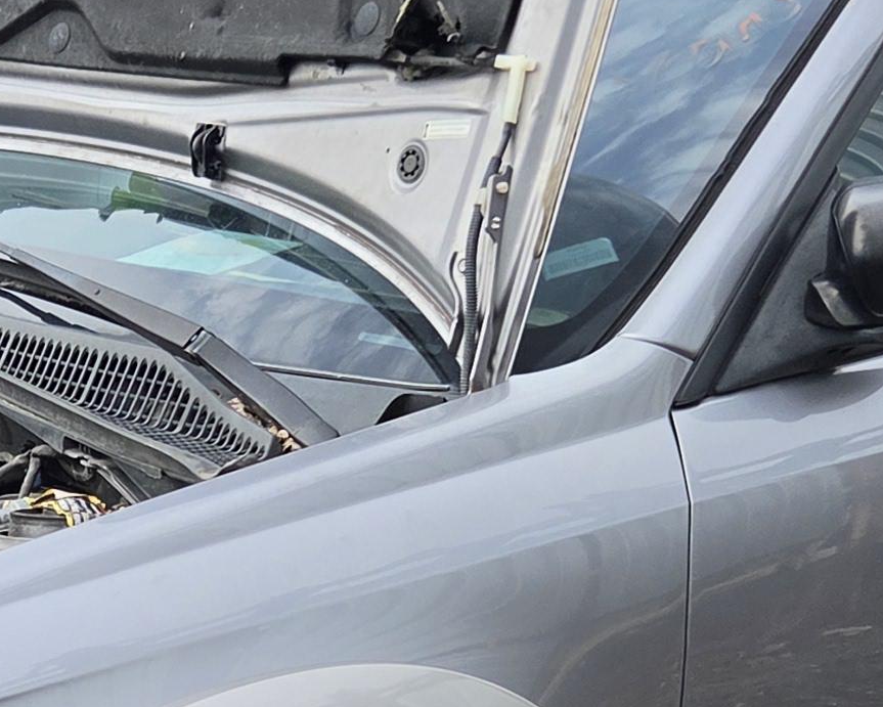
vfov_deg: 14.5
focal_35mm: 104
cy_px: 755
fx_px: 2719
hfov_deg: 18.3
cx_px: 205
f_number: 1.8
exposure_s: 1/1328
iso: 80
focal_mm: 5.4
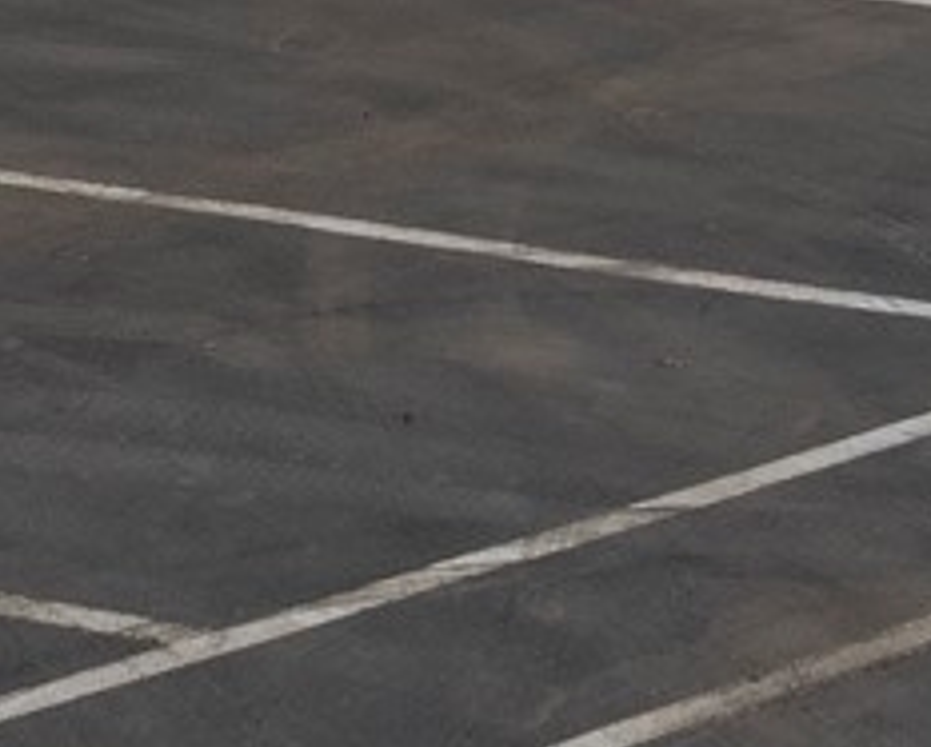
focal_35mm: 150
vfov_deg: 9.4
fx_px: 4138
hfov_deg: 12.8
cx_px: 442
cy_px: -955
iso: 130
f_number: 2.8
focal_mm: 8.38
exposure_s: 1/640
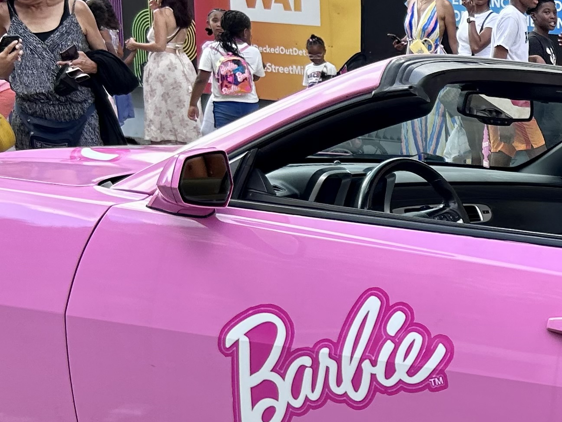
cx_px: 778
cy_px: 364
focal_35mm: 81
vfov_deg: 18.0
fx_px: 1315
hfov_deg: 21.3
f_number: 1.5
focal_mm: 5.7
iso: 50
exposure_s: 1/388
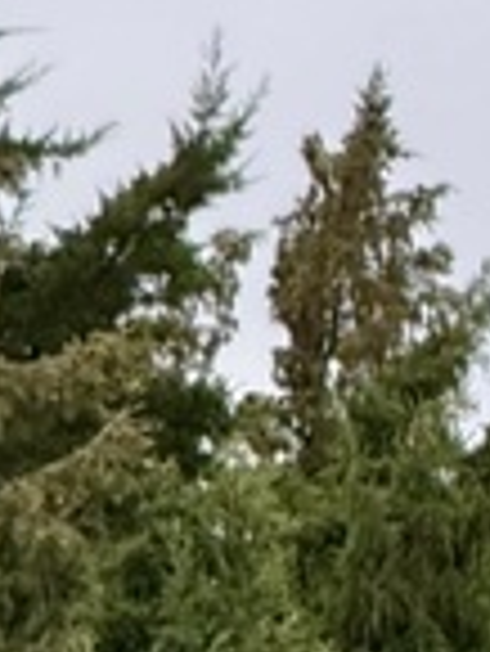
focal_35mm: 847
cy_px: 2199
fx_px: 15963
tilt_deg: +0.5
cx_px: 1677
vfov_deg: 2.3
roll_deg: +1.2
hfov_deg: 1.7
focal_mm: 15.66
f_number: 2.8
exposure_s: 1/480
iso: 64
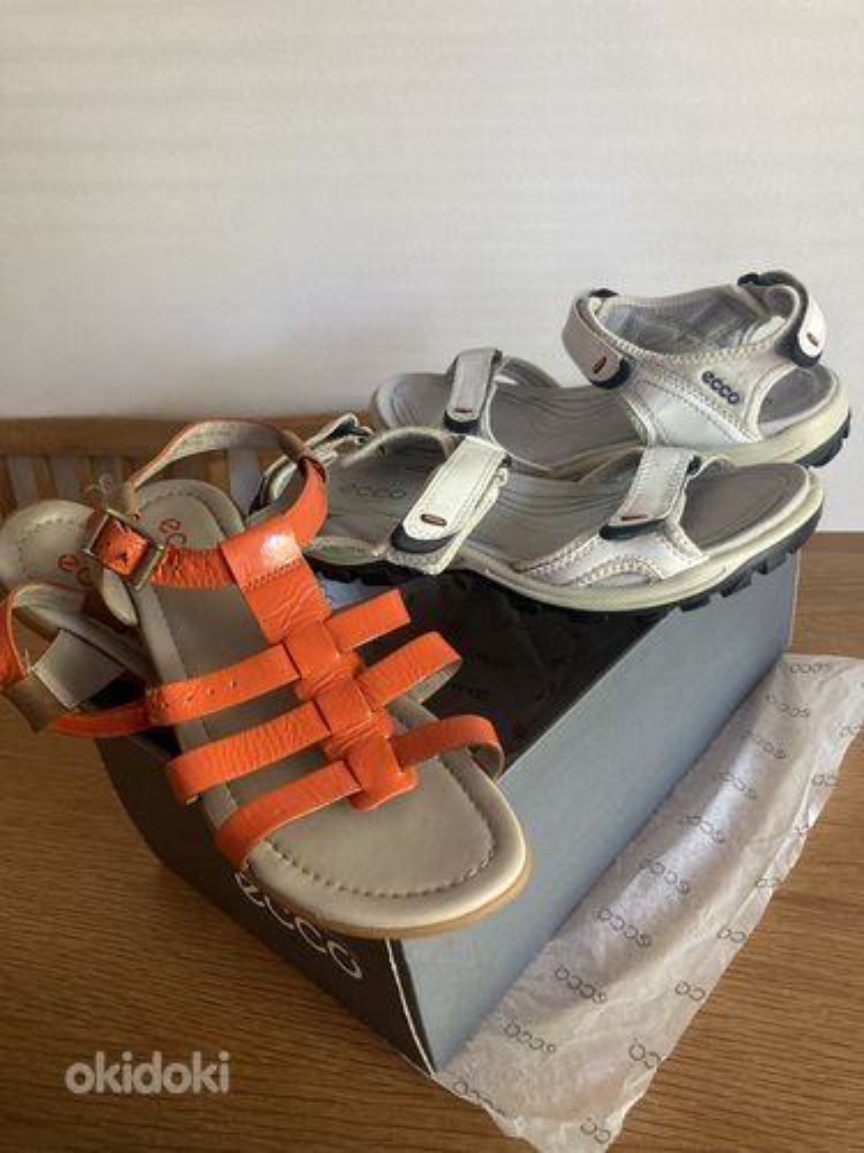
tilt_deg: -32.7
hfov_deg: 49.7
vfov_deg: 63.4
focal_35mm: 28
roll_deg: +12.0
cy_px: 576
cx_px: 432
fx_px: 932
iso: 250
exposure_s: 1/60
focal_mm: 3.99
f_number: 1.8
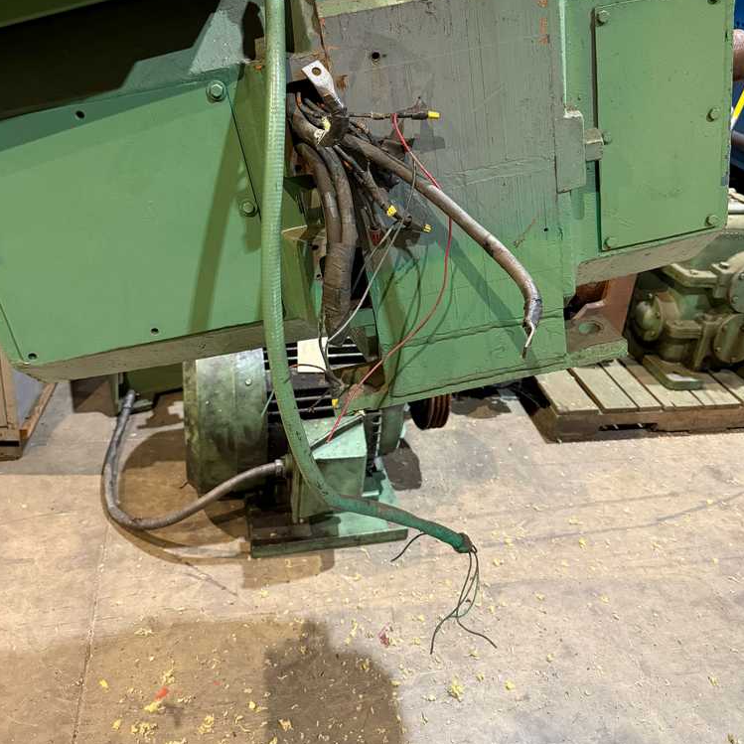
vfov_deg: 54.4
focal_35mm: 29
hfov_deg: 55.6
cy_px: 240
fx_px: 705
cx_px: 372
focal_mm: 6.76
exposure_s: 1/60
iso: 500
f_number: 1.78
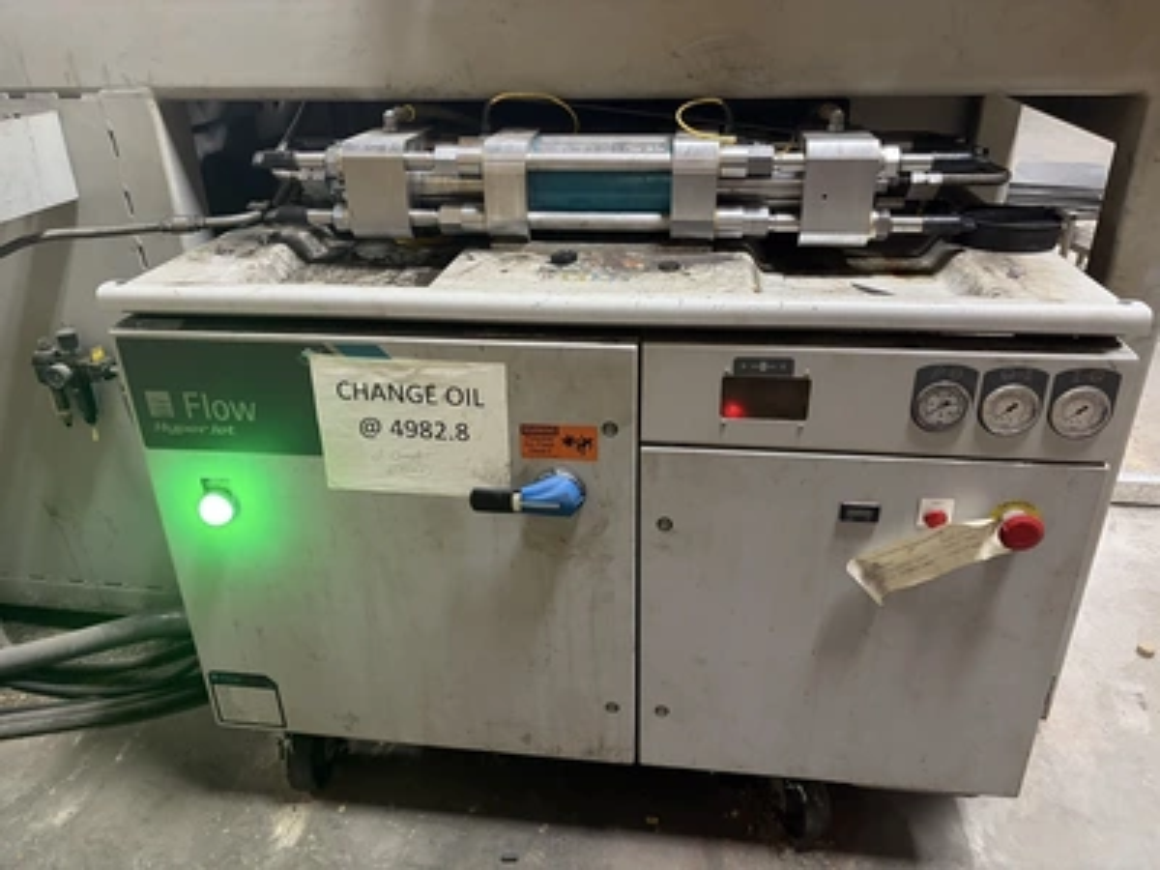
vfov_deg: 53.1
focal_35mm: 26
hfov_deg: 67.3
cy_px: 435
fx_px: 871
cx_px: 580
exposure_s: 1/40
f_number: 1.6
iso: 400
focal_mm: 5.96
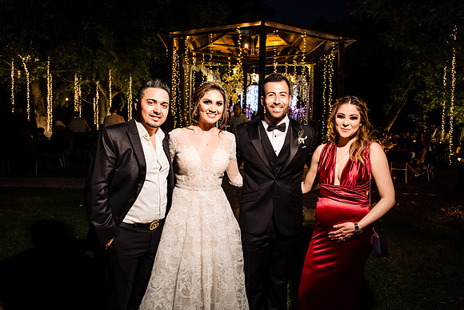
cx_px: 232
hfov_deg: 63.6
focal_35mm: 29
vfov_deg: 45.0
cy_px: 155
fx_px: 374
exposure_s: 1/50
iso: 1600
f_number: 7.1
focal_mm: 29
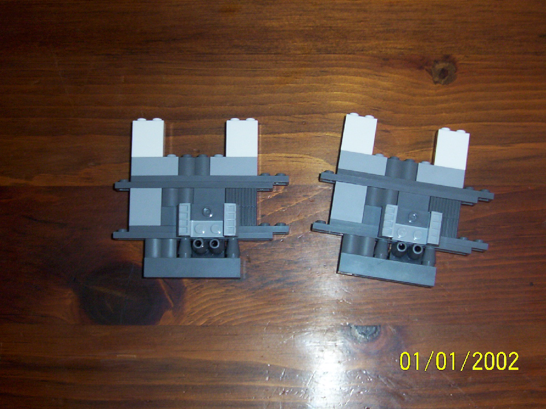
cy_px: 204
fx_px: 804
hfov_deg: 37.5
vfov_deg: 28.6
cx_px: 273
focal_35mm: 51
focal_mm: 7.88
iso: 140
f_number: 3.16
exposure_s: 1/37.4
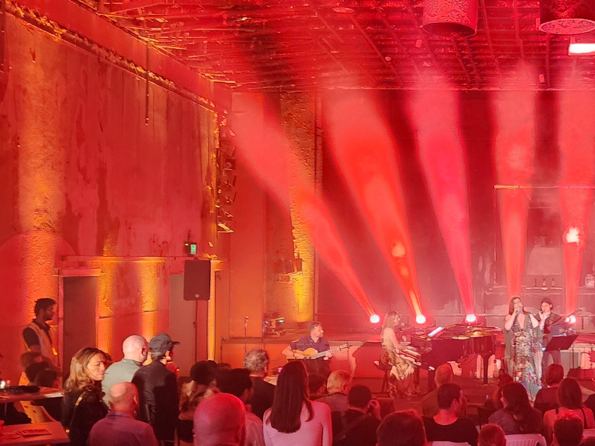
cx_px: 515
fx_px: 894
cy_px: 256
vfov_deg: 28.0
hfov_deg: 35.1
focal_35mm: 52
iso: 1250
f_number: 1.8
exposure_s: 1/17
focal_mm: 5.4
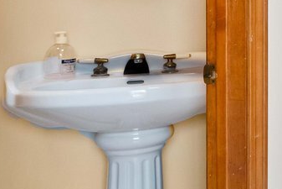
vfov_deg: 15.7
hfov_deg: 12.5
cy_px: -18
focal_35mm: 85
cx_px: 793
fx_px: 666
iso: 640
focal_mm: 14
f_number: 9
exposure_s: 1/1.67
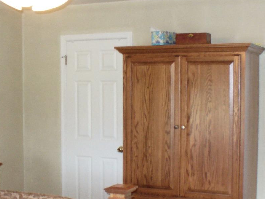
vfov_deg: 21.9
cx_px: 105
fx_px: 513
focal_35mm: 67
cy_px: 122
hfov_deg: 28.9
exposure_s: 1/30
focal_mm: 6.1
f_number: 2.8
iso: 200
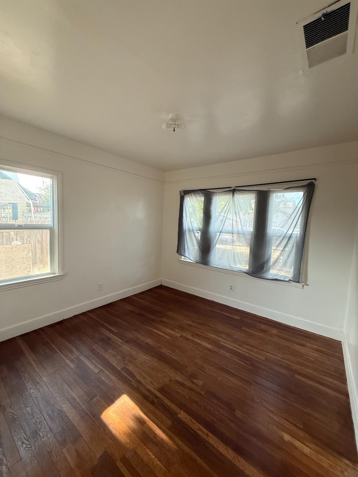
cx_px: 179
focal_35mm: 14
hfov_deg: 85.7
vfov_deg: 102.1
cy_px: 238
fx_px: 193
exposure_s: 1/98
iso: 320
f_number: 2.2
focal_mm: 2.22
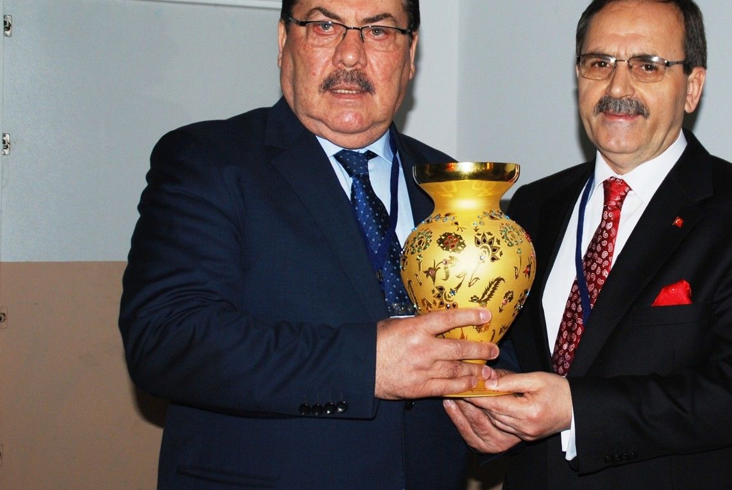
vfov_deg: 20.3
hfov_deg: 29.9
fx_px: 1364
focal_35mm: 67
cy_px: 179
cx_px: 481
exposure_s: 1/60
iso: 200
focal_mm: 32
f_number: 4.2
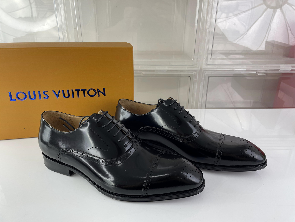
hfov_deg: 67.3
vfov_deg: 53.1
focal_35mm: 26
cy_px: 111
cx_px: 148
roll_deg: -0.7
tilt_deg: -23.8
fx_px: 222
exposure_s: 1/183
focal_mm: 4.2
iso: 32
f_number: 1.6
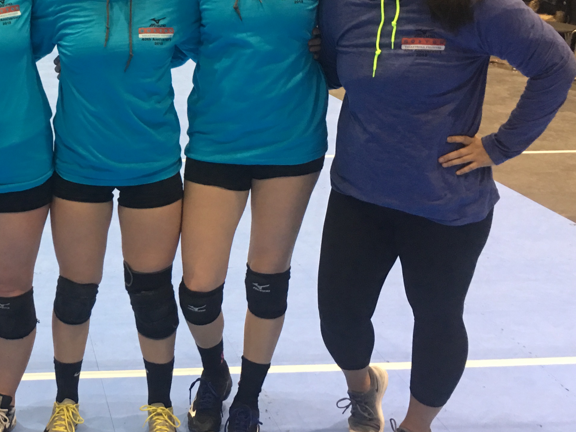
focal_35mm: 61
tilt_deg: -15.5
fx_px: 1015
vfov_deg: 24.0
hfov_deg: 30.0
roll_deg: +0.0
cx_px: 30
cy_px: 161
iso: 50
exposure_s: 1/15
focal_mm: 4.15
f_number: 2.2
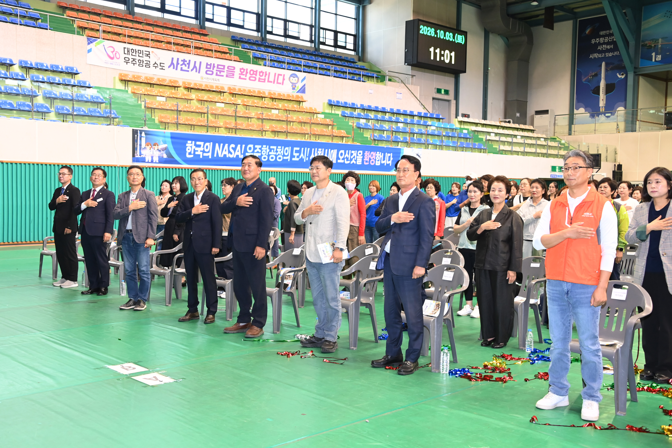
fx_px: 672
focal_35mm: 36
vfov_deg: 36.9
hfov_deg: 53.1
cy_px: 224
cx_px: 336
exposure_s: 1/250
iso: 2500
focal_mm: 36
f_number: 6.3
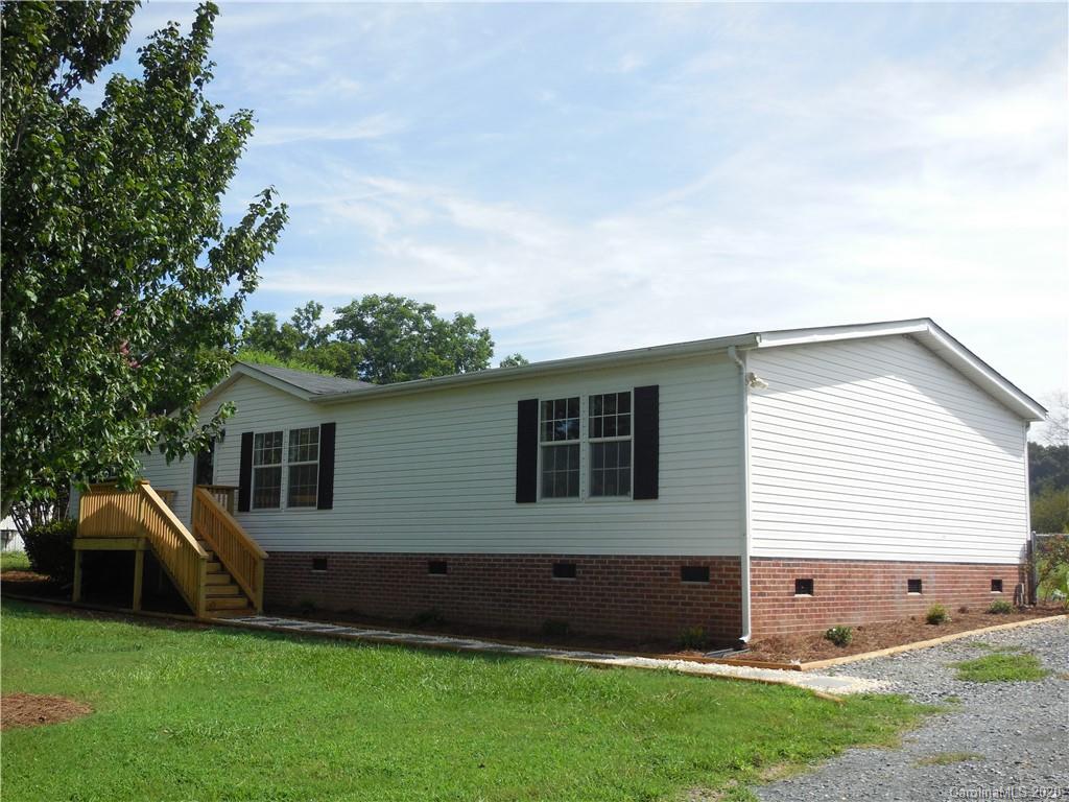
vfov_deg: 36.0
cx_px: 534
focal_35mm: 40
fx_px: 1235
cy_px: 401
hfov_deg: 46.8
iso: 125
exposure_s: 1/1000
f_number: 3.6
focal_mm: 7.1
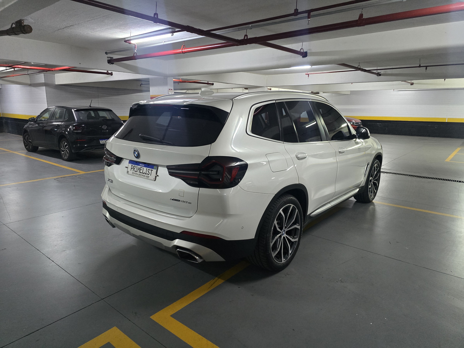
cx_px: 232
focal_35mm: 23
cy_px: 174
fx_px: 308
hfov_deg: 73.9
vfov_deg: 58.9
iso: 2000
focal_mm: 6.3
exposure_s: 1/60
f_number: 1.7
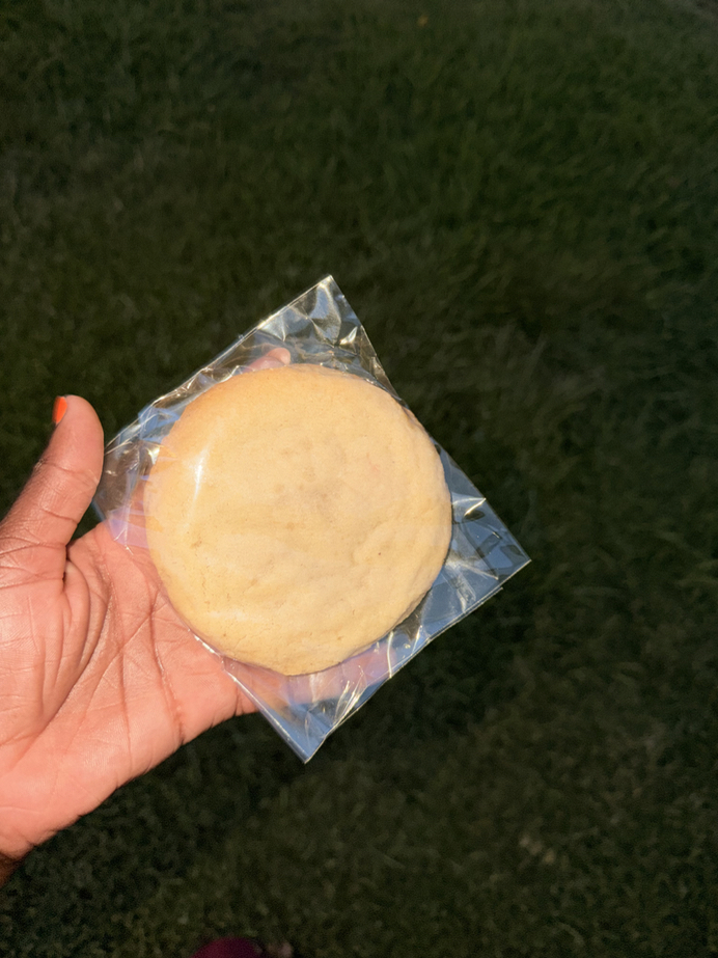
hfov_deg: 56.8
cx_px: 359
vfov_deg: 71.6
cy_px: 479
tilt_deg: -64.9
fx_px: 664
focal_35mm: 24
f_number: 1.78
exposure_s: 1/4
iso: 50
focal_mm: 6.76
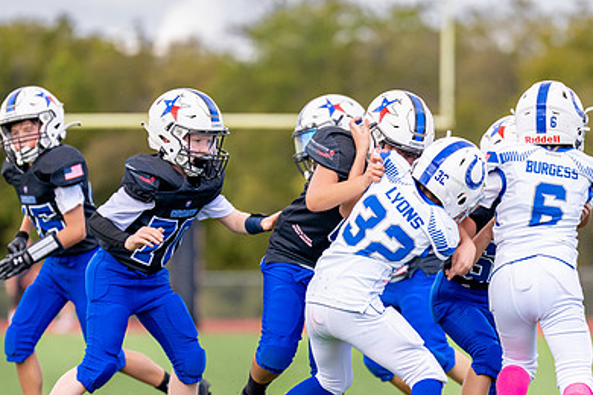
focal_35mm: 491
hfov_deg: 4.2
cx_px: 361
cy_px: 266
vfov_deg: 2.8
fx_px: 8087
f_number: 2.8
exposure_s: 1/3200
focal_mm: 200
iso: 400
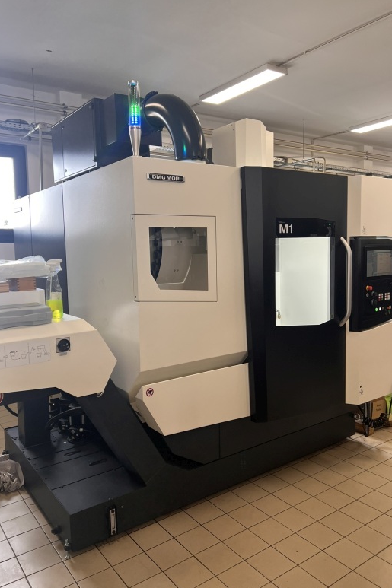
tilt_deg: -4.5
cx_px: 194
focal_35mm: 28
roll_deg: +1.6
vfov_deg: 65.5
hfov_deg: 46.4
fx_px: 458
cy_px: 289
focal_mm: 5.7
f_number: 1.5
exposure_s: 1/100
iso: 80
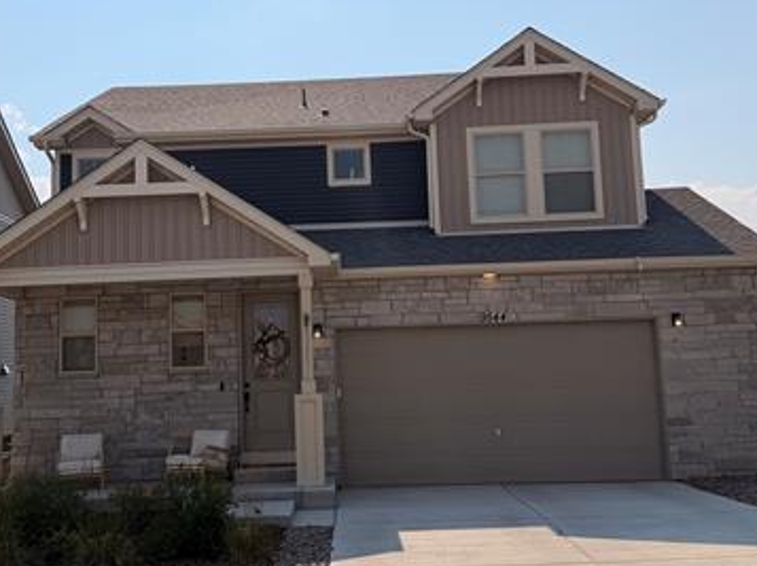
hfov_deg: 43.7
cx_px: 314
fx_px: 939
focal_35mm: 43
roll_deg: +1.8
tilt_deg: +8.4
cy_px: 258
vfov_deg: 33.5
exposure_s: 1/14286
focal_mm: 6.76
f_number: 1.78
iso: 80
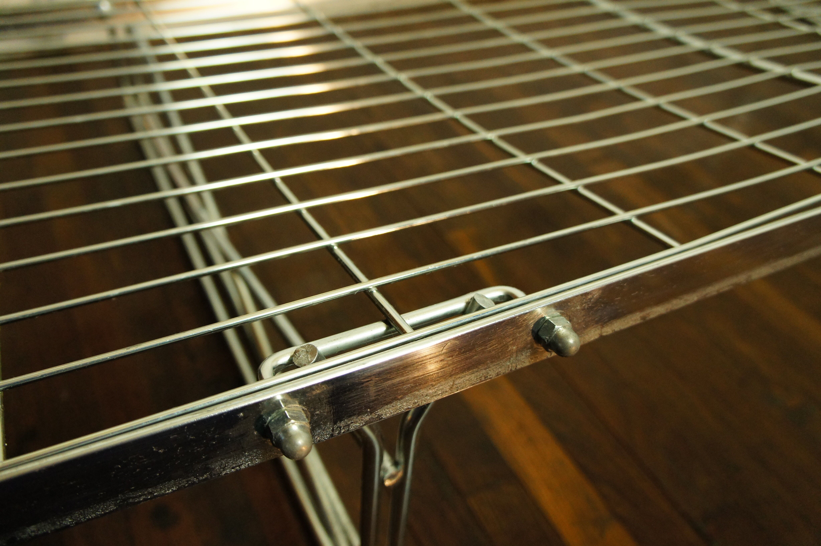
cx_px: 410
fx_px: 683
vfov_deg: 43.5
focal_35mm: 30
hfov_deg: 62.0
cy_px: 273
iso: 1600
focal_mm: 20
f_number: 3.5
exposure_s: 1/60
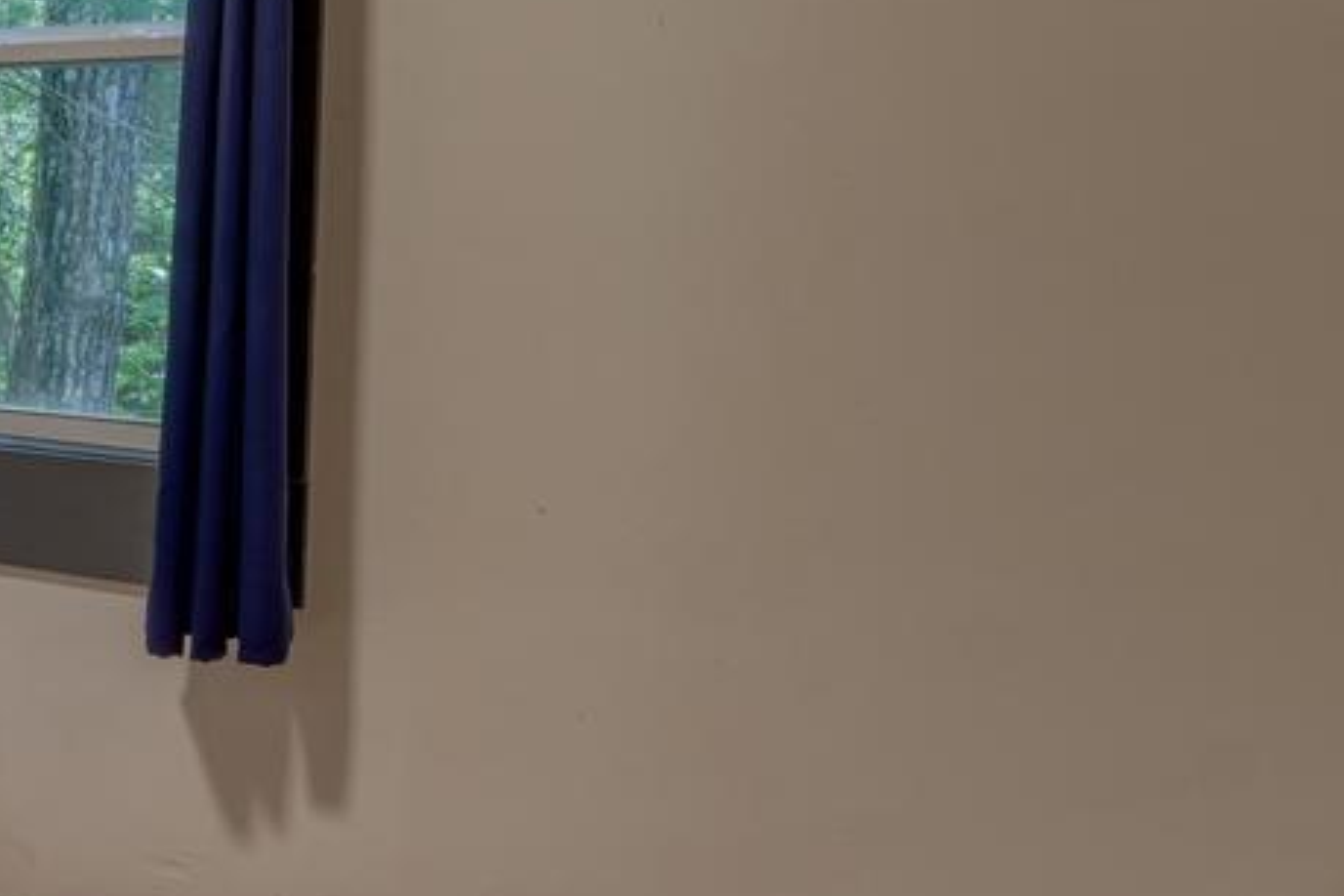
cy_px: 296
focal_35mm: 49
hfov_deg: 29.2
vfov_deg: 27.4
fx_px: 1829
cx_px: -556
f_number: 10
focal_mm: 10
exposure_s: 1
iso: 125
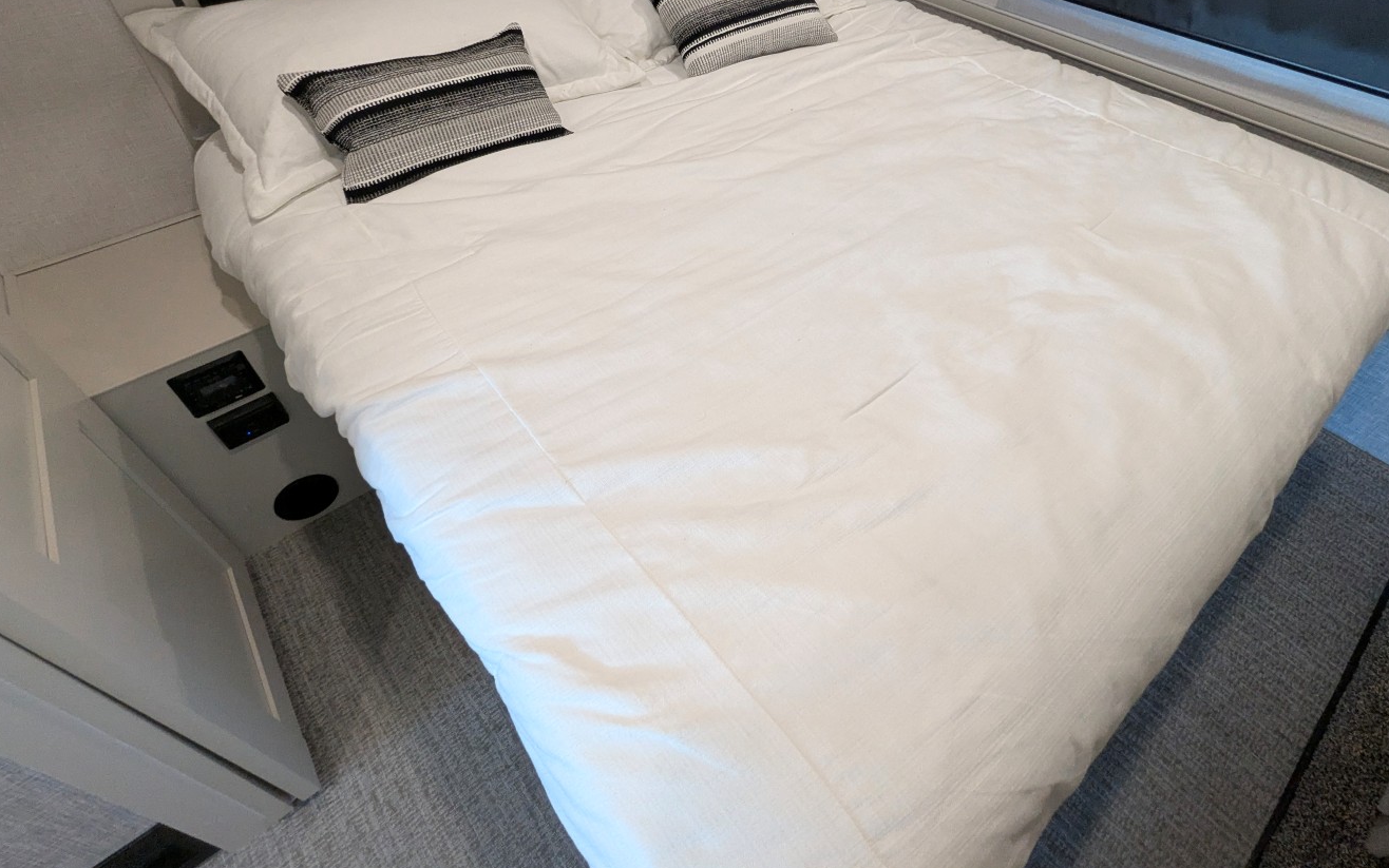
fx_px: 682
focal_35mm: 18
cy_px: 323
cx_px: 730
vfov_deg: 64.0
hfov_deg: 91.0
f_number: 2.2
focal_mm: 2.35
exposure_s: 1/40.6
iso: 244
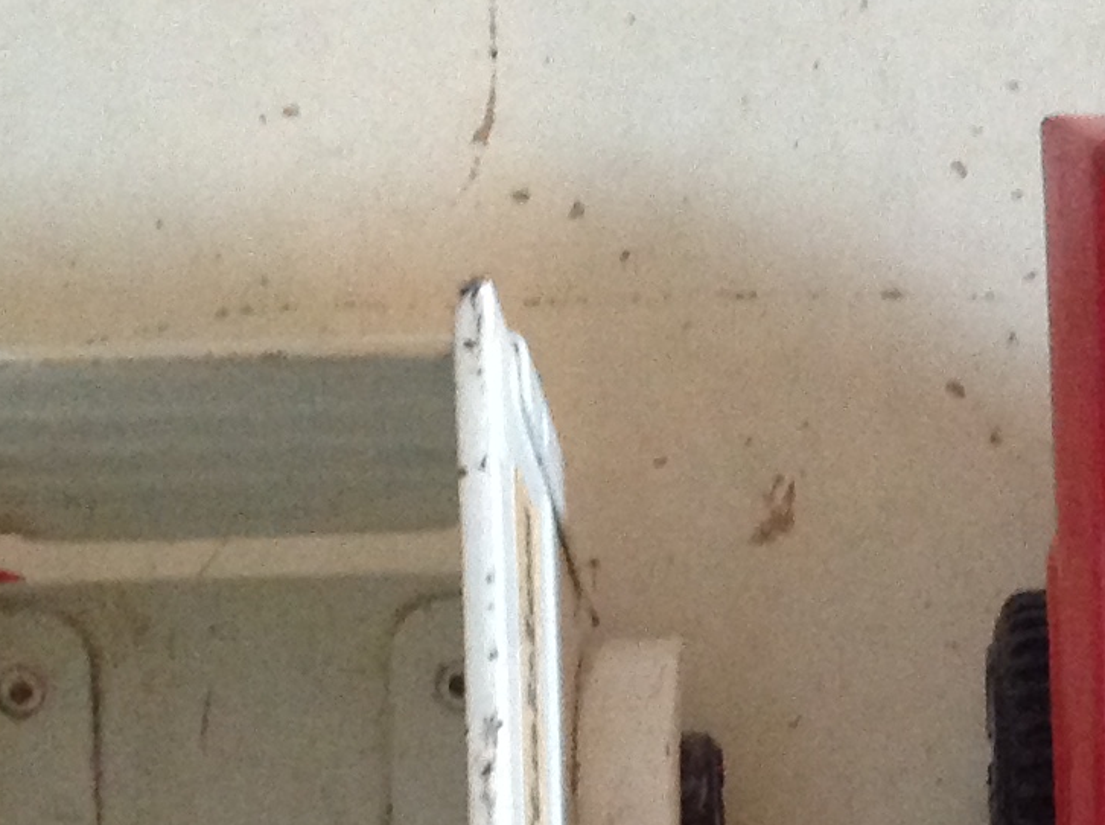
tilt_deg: -83.1
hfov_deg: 15.6
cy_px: 1265
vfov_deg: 11.3
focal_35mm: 125
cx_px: 991
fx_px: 3984
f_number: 2.4
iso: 400
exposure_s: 1/15
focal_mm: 4.28
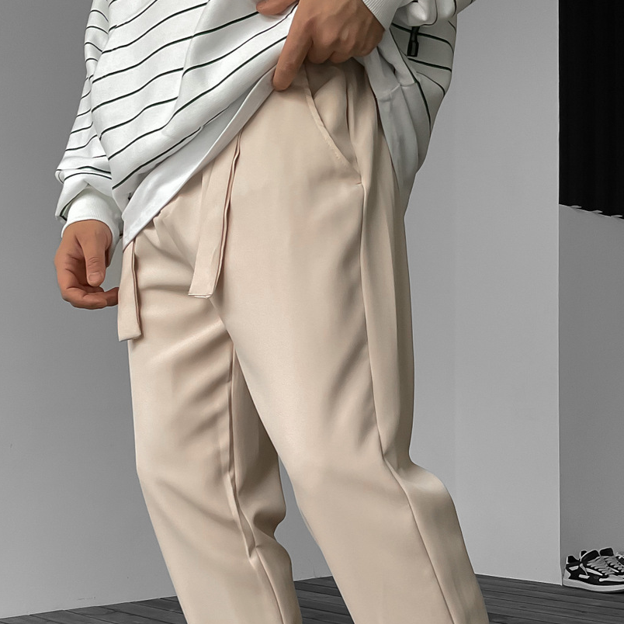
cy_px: 442
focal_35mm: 51
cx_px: 301
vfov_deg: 33.0
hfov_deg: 33.4
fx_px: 1040
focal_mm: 3
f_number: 1.8
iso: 64
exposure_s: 1/120
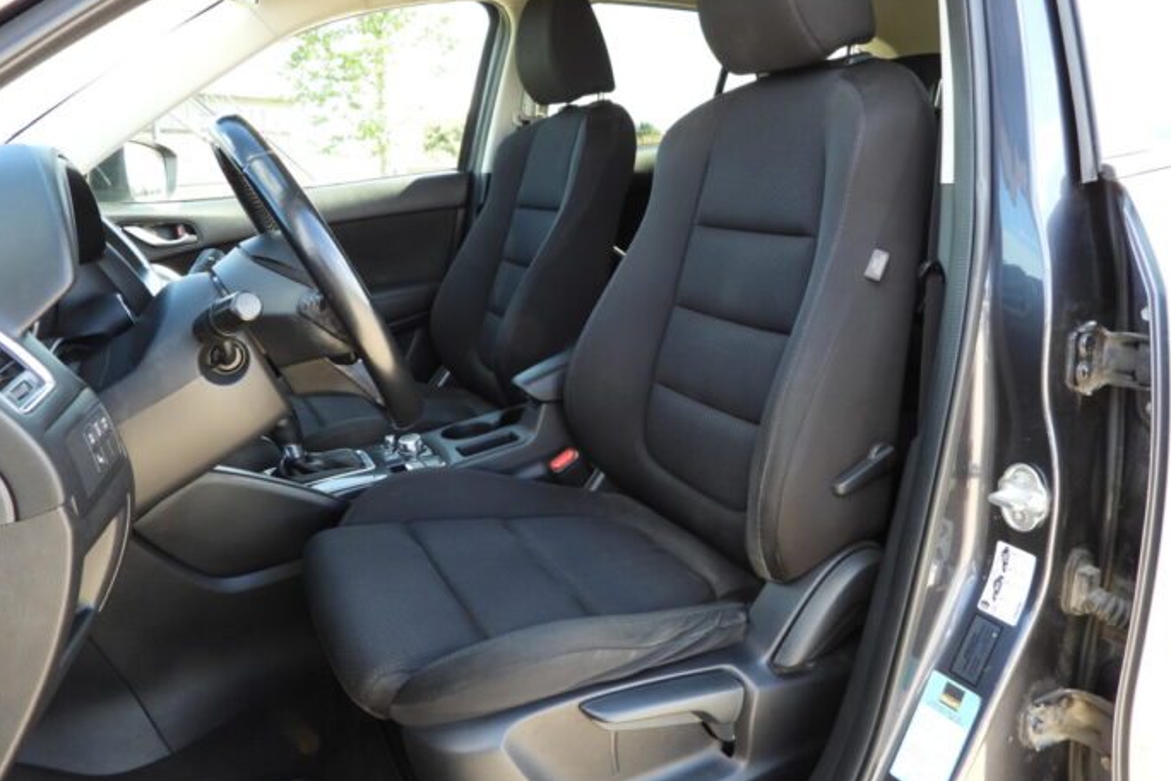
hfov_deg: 69.4
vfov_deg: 49.4
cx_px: 599
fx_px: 846
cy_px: 329
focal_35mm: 26
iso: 100
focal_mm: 4.3
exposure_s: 1/60
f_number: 2.8
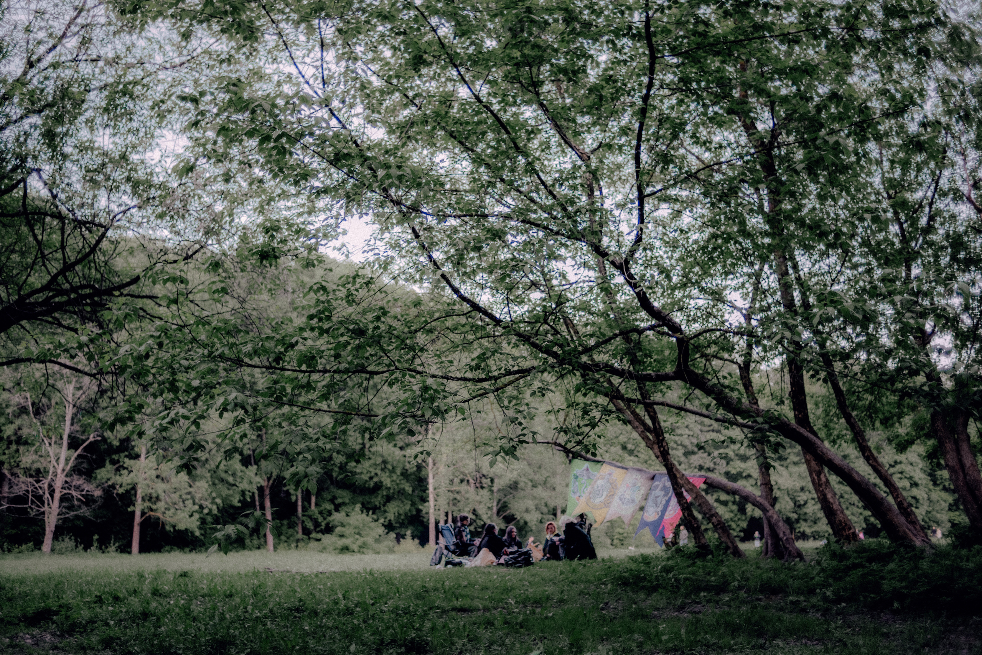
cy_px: 328
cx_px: 491
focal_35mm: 35
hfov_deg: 54.4
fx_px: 955
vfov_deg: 37.9
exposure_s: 1/800
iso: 1000
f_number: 2
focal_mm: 35
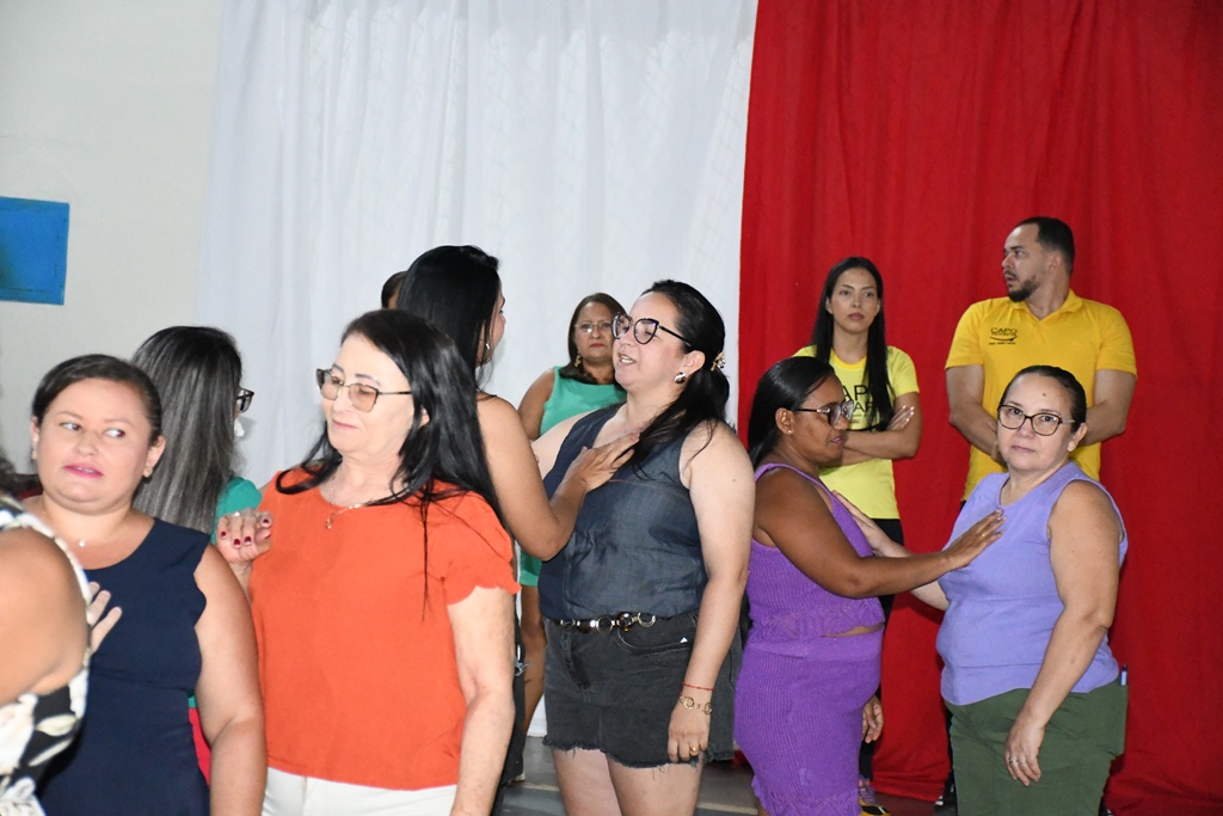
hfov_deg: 20.6
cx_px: 612
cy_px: 408
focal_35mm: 99
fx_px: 3363
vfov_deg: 13.8
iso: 10000
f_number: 5
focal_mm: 66
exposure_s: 1/250
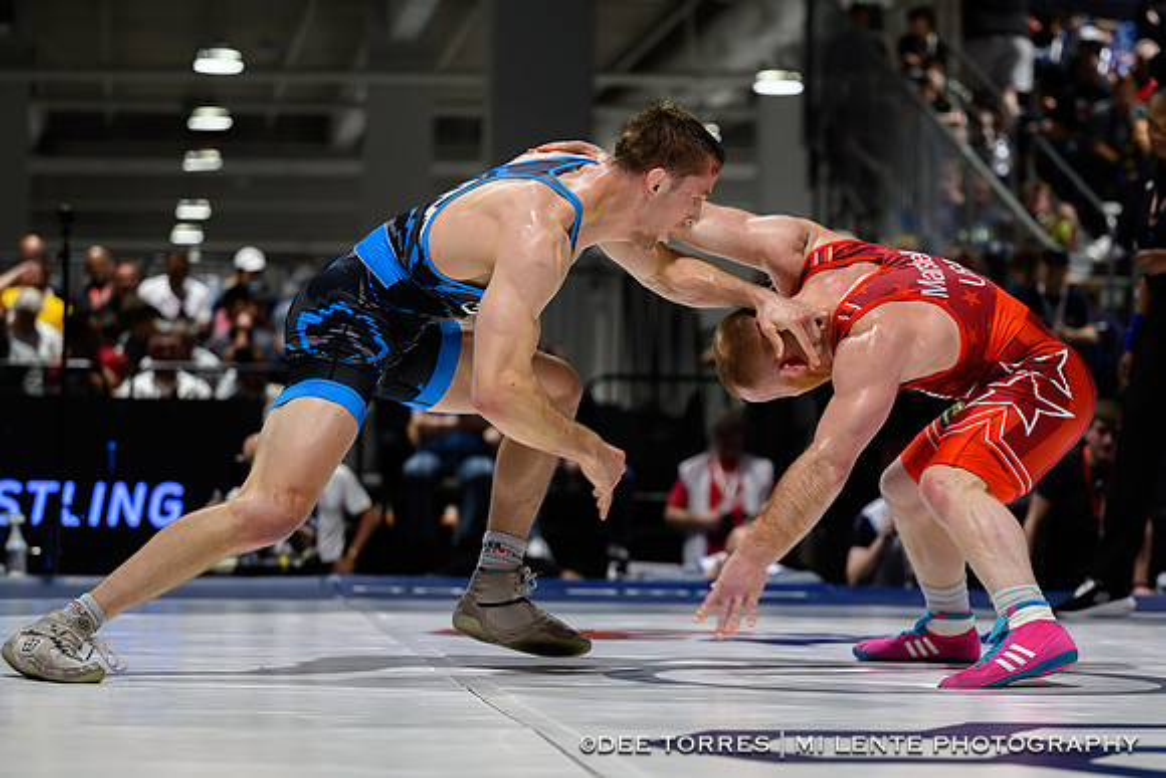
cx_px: 712
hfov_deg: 18.0
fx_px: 3679
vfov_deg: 12.1
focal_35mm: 114
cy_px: 400
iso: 5600
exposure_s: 1/640
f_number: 2.8
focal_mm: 89
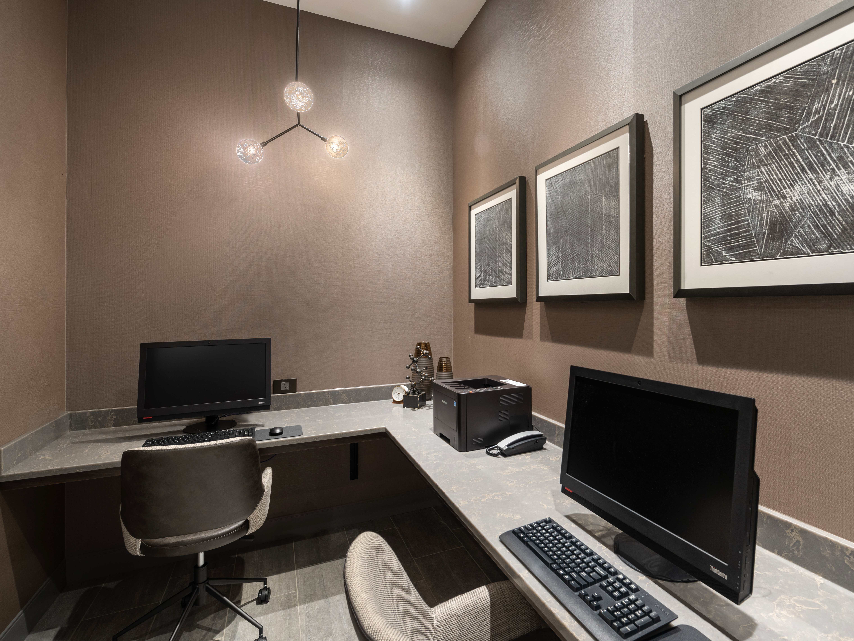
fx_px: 419
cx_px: 483
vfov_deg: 74.7
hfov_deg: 90.5
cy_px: 311
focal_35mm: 17
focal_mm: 15
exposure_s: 2
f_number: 8
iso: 200
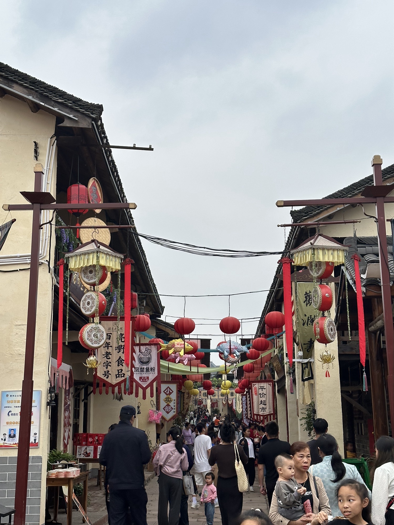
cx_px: 197
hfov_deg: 30.3
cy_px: 262
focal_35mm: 48
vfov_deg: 39.7
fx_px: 728
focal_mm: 6.86
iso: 64
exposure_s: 1/601
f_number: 1.78
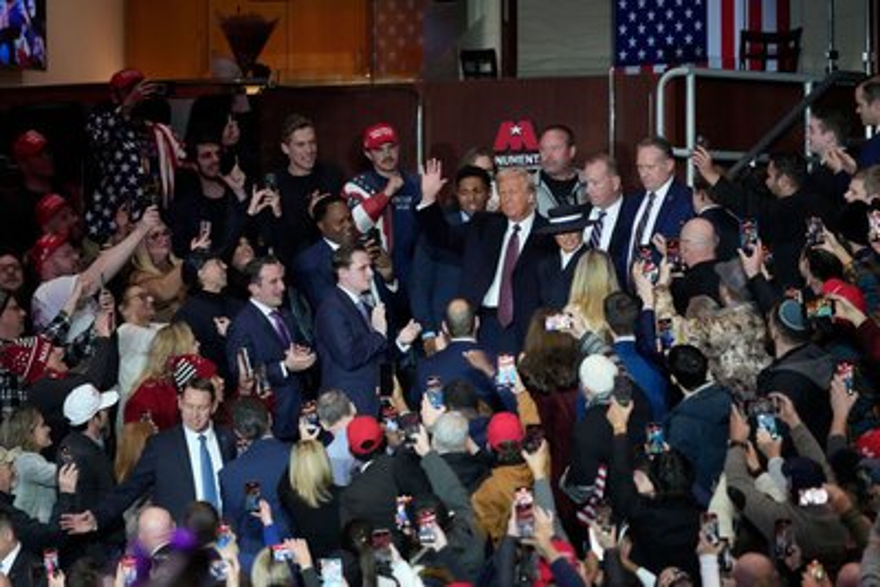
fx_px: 14671
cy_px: 294
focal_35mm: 600
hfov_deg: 3.4
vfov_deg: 2.3
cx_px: 440
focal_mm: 600
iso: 6400
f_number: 4
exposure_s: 1/500
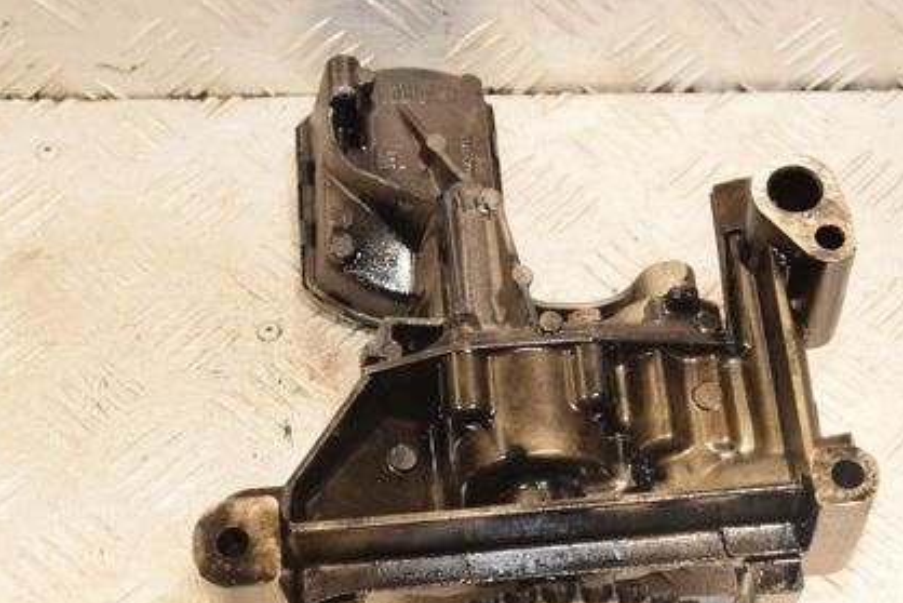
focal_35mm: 78
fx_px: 1957
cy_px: 406
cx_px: 497
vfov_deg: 17.5
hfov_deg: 26.0
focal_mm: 34
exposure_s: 1/200
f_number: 7.1
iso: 1600
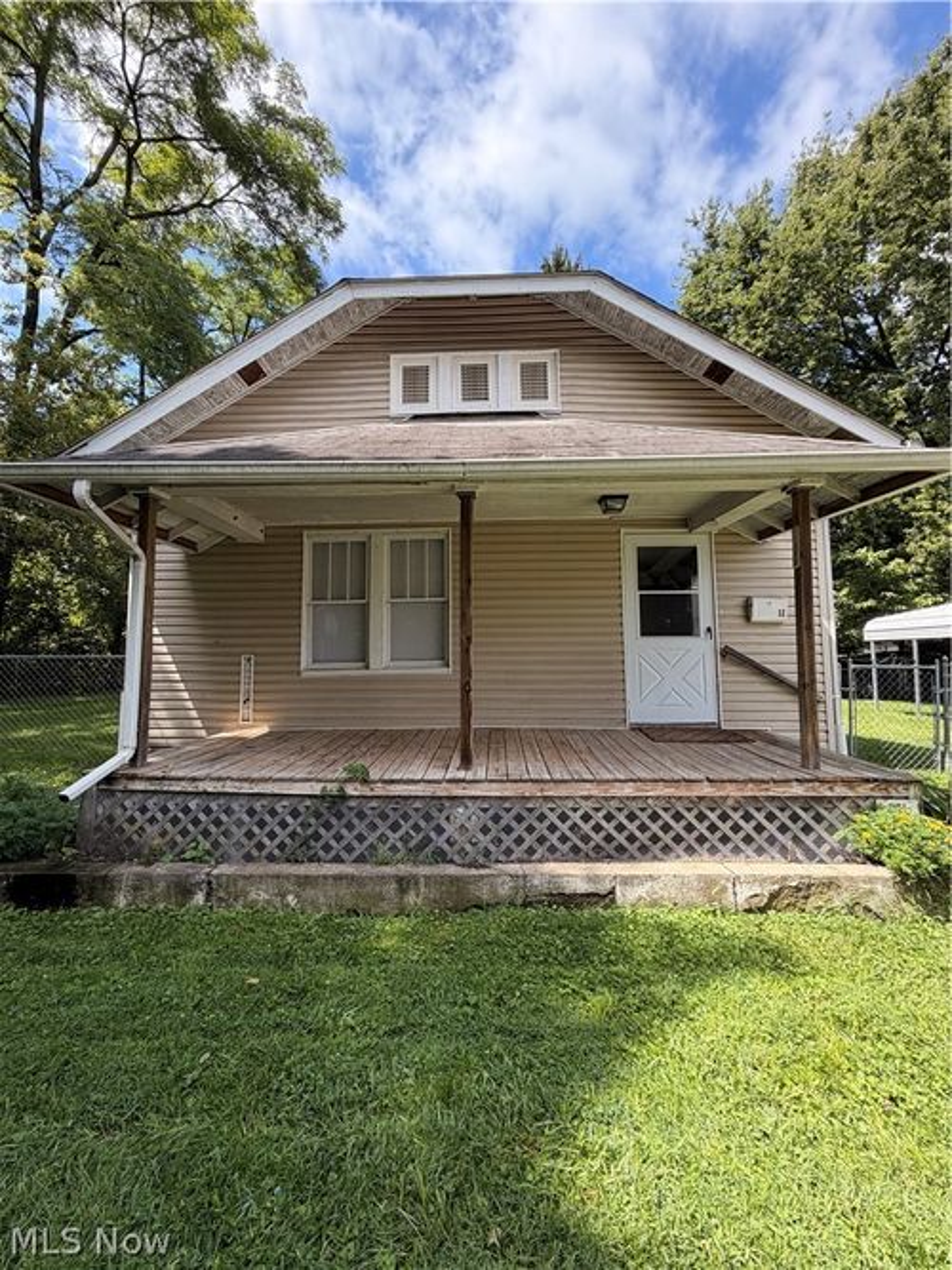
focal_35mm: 14
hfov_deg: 85.7
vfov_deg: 102.1
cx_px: 476
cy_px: 635
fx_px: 514
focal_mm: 2.22
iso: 50
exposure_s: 1/502
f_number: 2.2
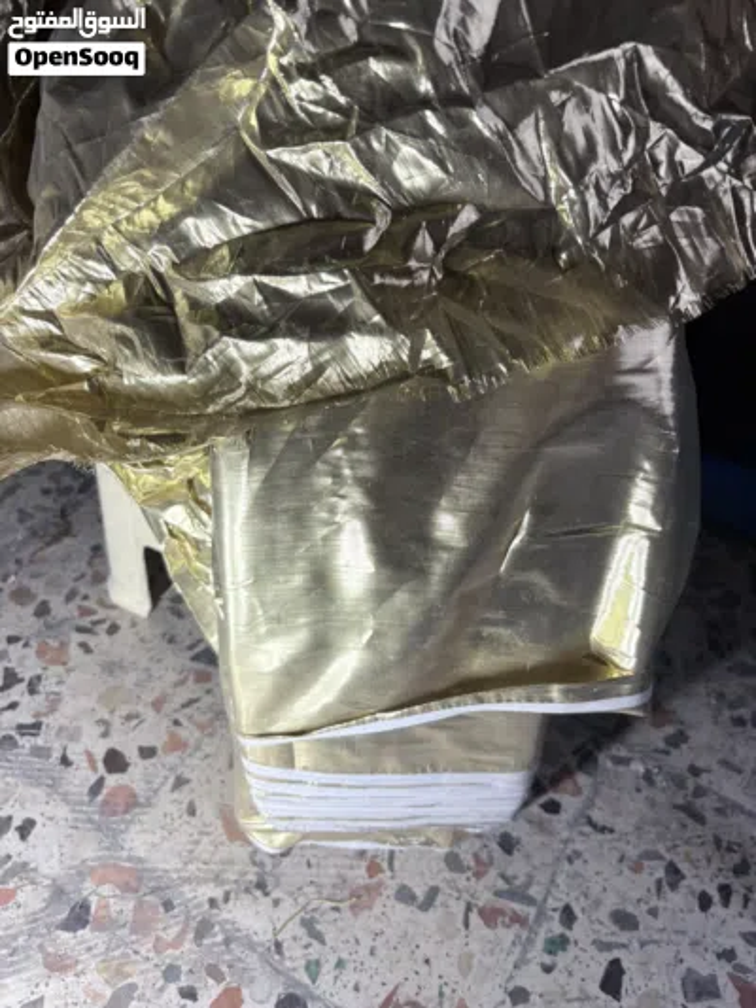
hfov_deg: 53.1
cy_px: 504
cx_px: 378
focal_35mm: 26
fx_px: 757
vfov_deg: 67.3
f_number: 1.6
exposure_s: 1/60
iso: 200
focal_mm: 5.96
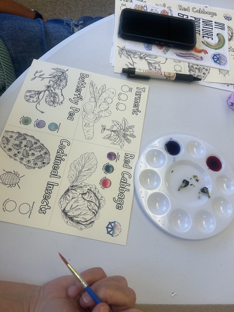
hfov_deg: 53.1
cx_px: 117
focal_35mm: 26
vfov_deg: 67.3
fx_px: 234
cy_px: 156
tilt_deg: -65.0
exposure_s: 1/230
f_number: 1.5
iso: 40
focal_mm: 5.7
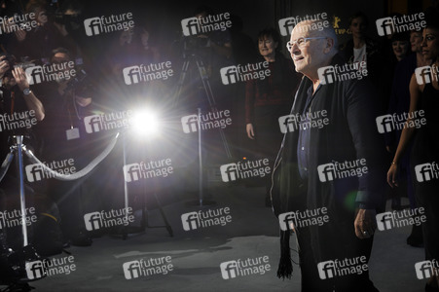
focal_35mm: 70
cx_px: 220
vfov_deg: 19.4
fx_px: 853
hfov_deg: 28.9
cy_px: 146
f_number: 7.1
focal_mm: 70
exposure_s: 1/320
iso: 200
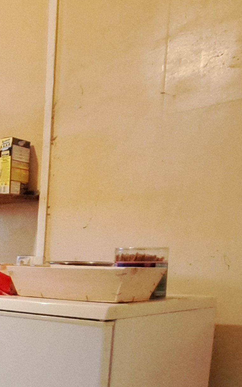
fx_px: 475
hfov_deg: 20.1
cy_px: 321
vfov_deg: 42.0
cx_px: -201
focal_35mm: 45
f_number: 2.2
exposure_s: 1/20
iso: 500
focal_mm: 1.74
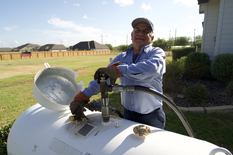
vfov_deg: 59.5
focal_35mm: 21
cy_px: 78
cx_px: 116
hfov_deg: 81.2
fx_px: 136
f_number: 4
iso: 320
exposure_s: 1/2000
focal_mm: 14
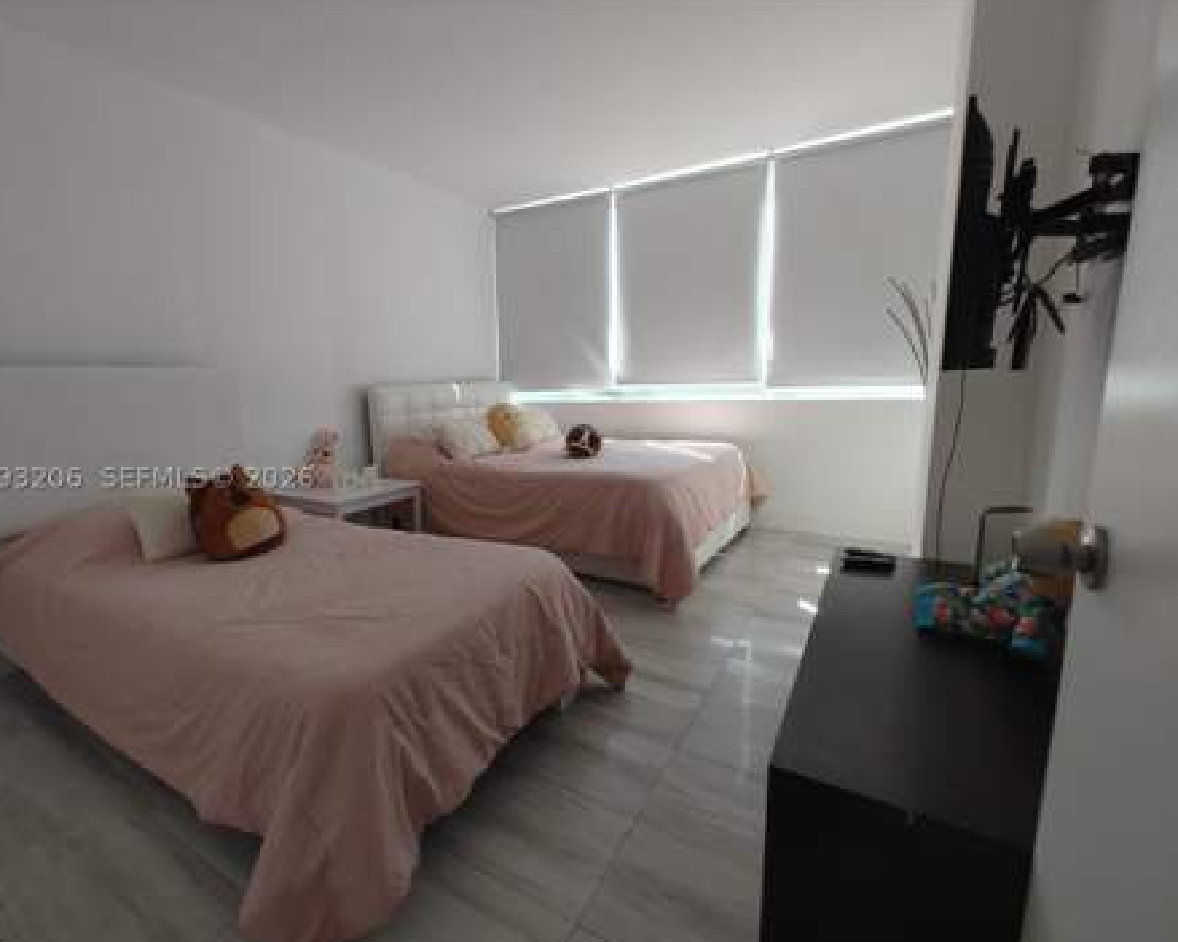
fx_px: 558
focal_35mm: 16
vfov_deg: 80.4
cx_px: 561
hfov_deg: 93.1
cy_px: 478
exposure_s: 1/40
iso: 50
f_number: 1.9
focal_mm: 1.78
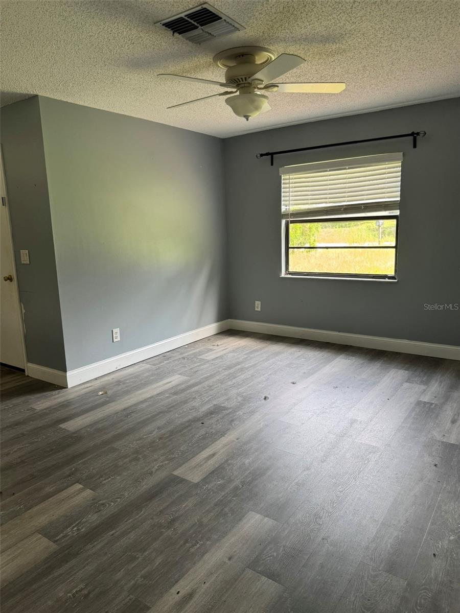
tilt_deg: -9.3
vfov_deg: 71.6
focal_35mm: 24
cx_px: 230
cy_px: 306
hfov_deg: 56.8
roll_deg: +2.8
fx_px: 425
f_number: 1.78
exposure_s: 1/121
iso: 125
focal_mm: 6.76
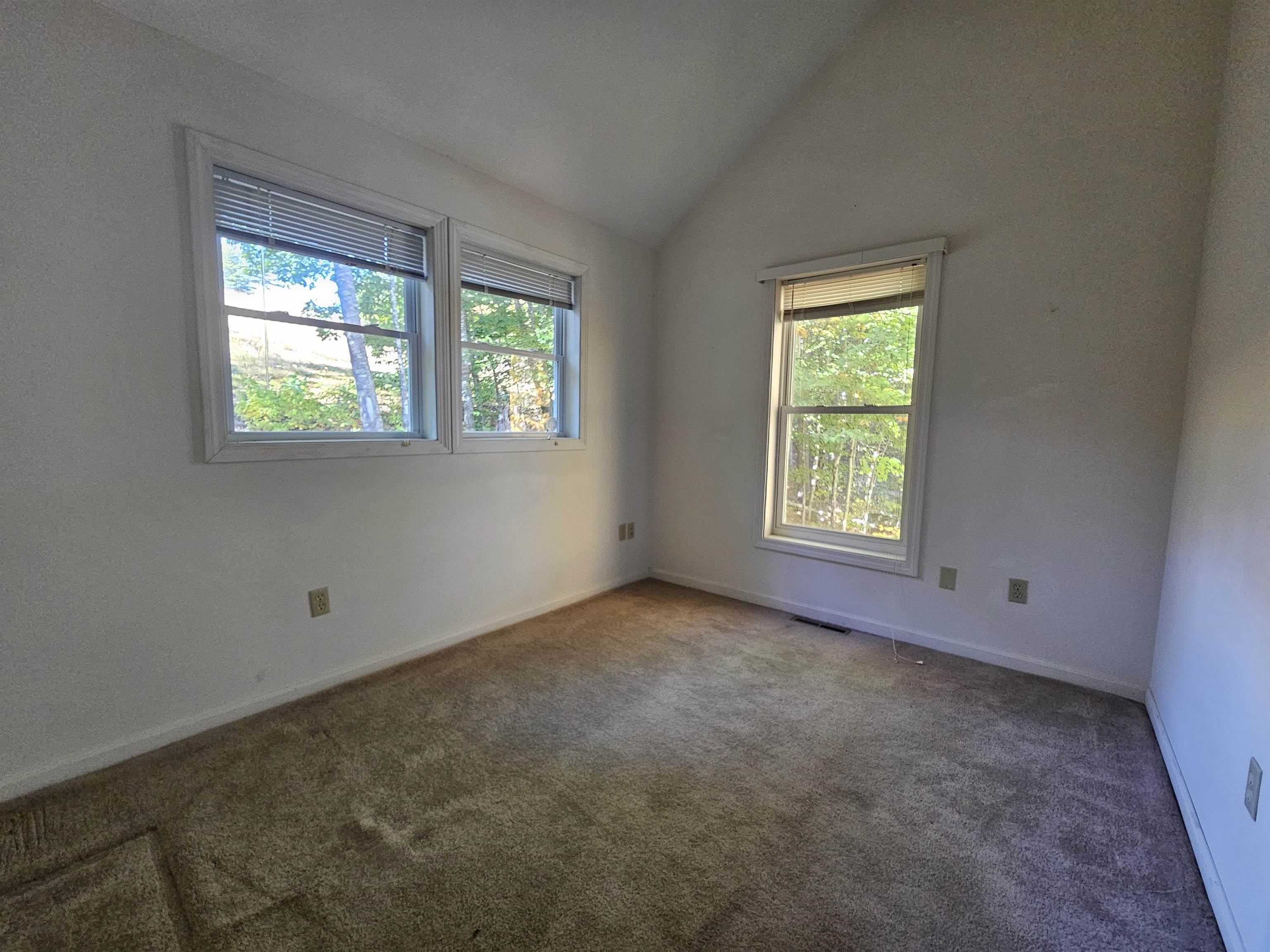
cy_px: 476
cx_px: 635
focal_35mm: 13
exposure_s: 1/60
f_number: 2.2
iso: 400
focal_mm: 2.2
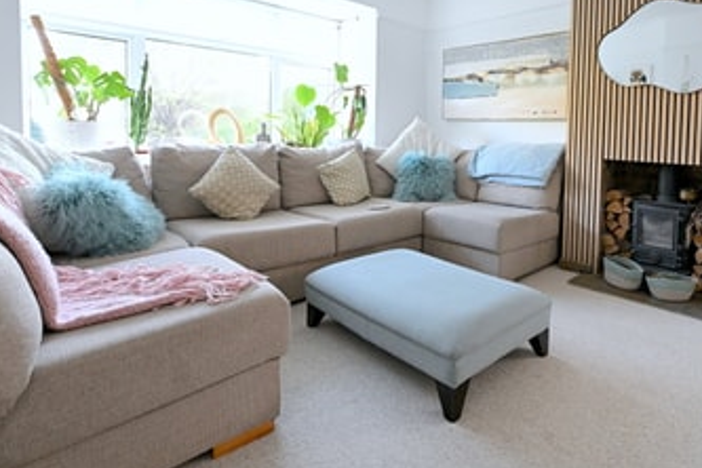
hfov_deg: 78.2
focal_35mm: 21
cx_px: 476
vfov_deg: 58.1
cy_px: 153
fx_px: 409
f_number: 5
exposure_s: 1/100
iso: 4000
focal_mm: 14
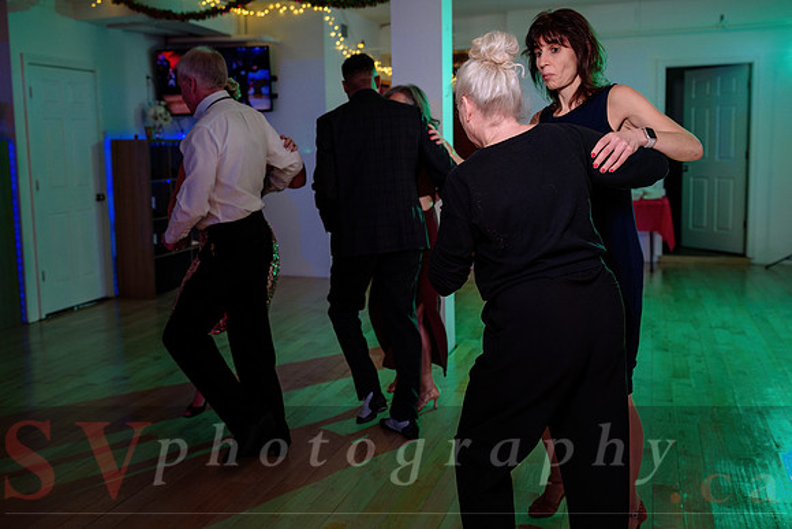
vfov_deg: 36.5
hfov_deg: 52.5
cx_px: 349
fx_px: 801
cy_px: 237
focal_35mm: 36
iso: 500
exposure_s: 1/200
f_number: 2.8
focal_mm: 32
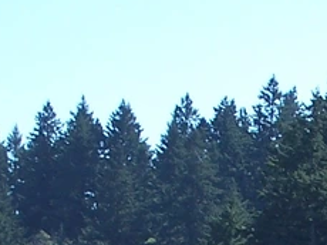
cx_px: 502
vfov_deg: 4.5
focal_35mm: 320
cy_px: 694
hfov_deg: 6.1
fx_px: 3020
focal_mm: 10.7
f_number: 3.2
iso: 64
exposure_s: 1/400
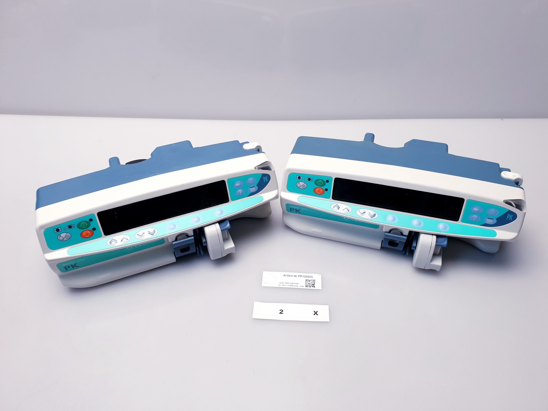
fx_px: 412
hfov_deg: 67.3
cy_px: 206
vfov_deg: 53.1
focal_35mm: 26
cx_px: 274
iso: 64
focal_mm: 4.3
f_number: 2.4
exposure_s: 1/50
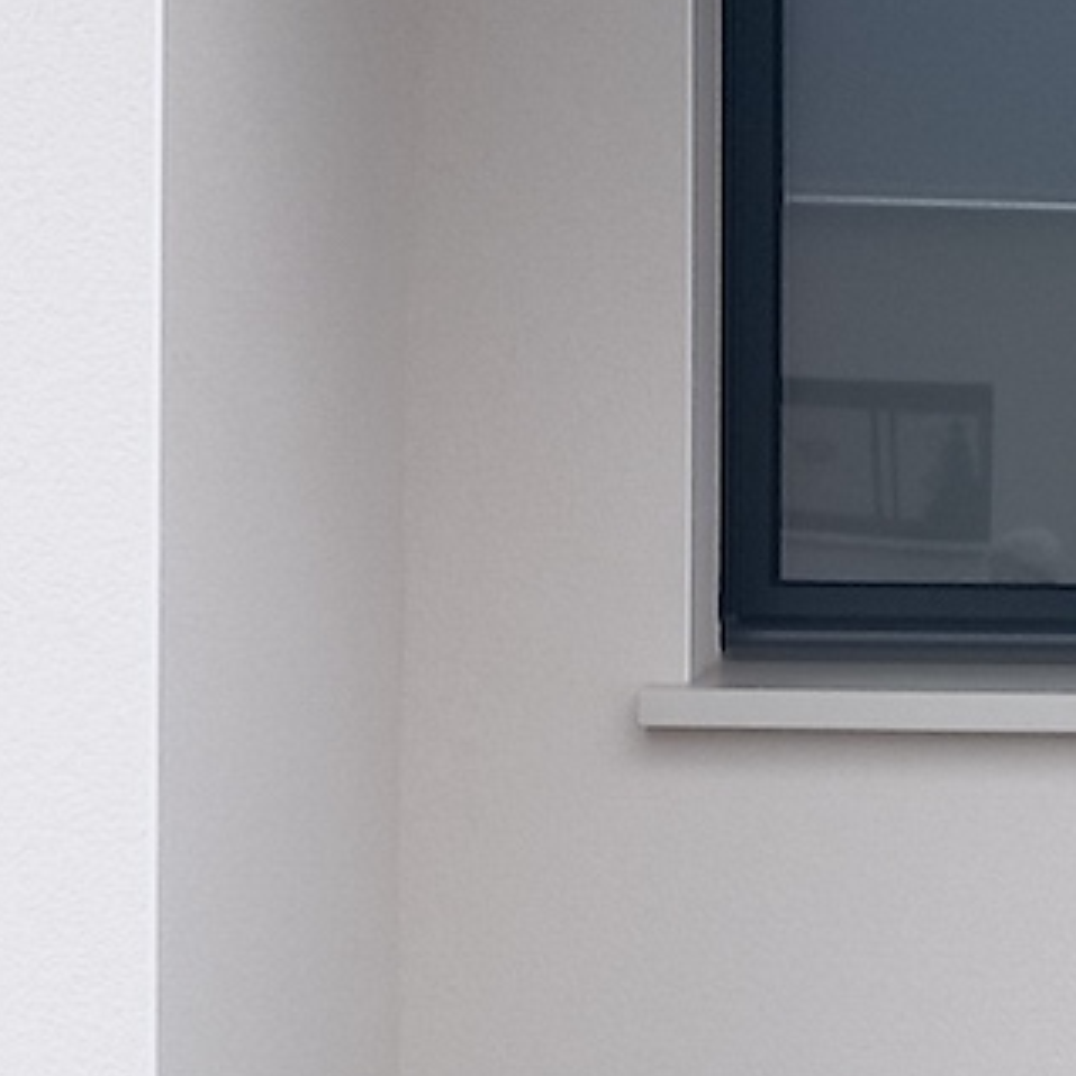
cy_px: 626
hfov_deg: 12.6
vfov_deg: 13.7
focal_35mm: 127
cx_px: 1926
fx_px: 4466
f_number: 1.8
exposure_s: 1/50
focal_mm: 4
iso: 25
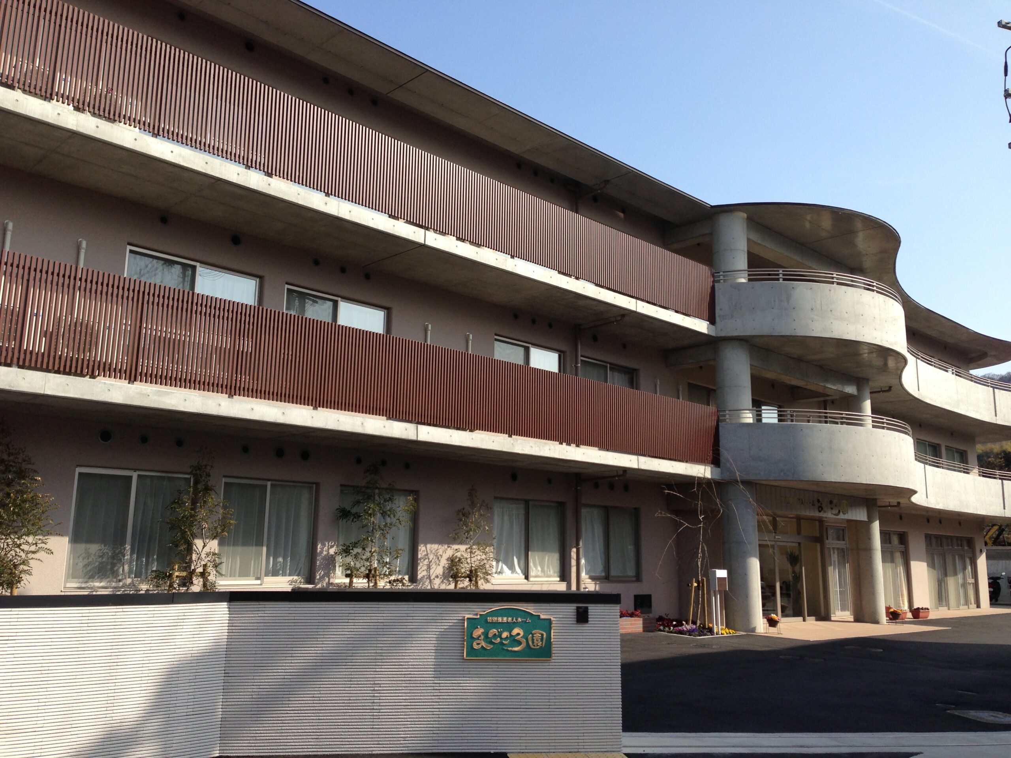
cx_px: 506
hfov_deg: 55.4
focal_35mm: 33
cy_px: 379
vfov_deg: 42.9
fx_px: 964
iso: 50
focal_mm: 4.13
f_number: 2.4
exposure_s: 1/985
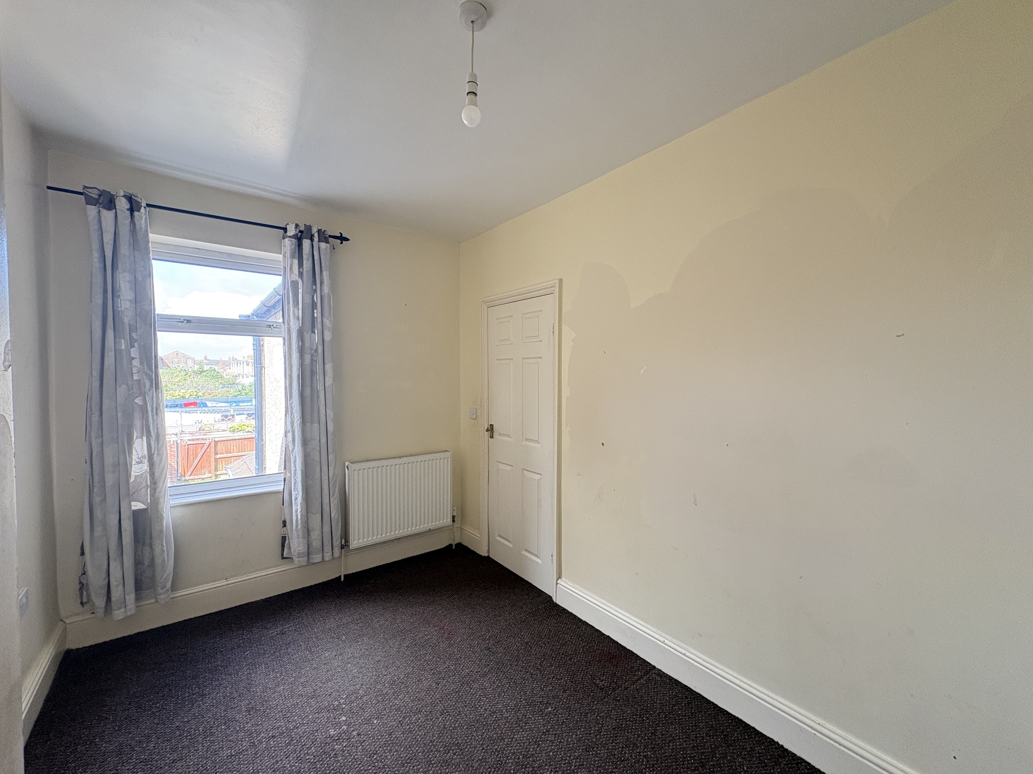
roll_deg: -0.2
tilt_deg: -1.6
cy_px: 387
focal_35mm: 14
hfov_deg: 102.1
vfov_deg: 85.7
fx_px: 418
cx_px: 516
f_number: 2.2
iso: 250
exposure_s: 1/75
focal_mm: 2.22
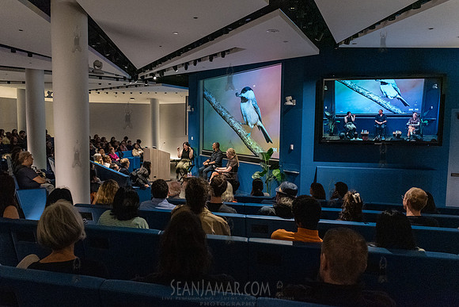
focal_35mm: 28
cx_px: 212
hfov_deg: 65.7
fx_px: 355
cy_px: 155
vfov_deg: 46.7
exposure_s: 1/250
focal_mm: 24
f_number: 3.5
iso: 6400
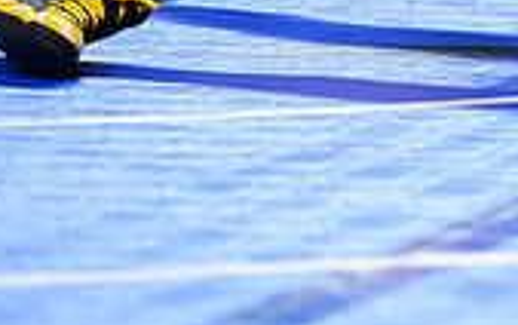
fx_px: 6006
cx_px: 967
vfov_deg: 3.1
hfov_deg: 4.9
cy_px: -207
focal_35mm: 425
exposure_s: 1/800
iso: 3200
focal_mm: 105
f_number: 2.8
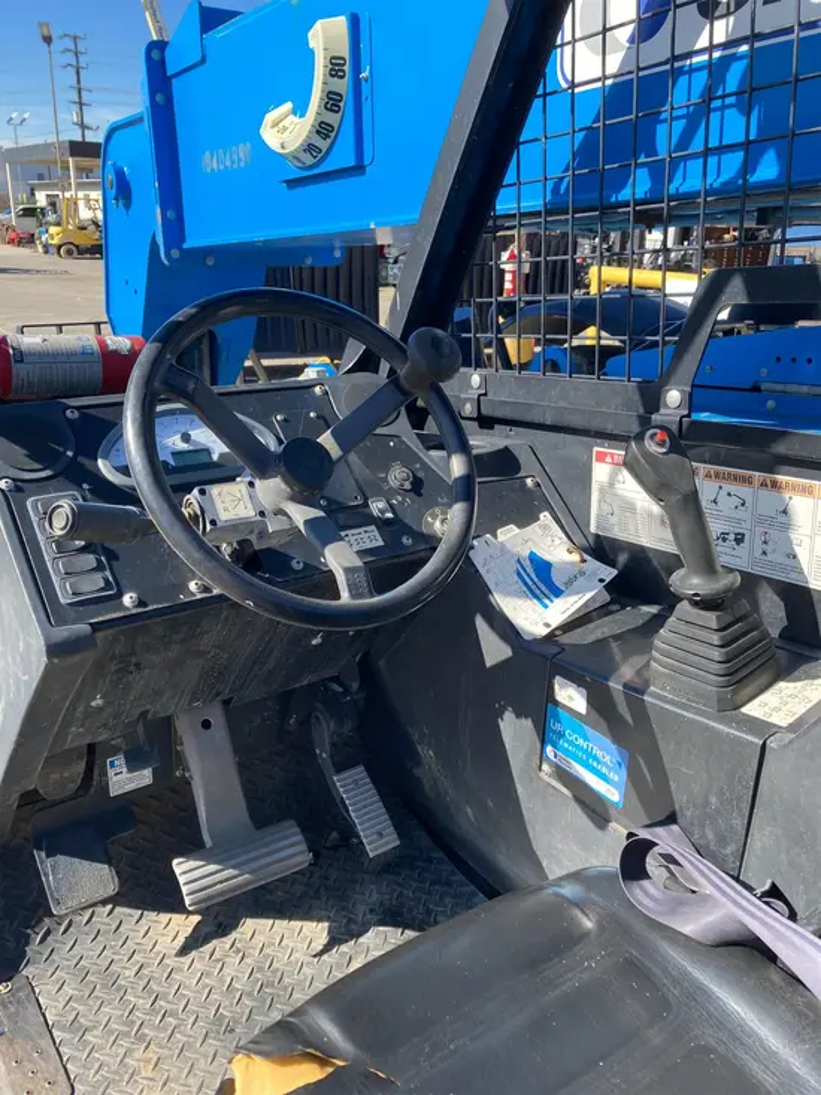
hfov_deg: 49.8
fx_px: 885
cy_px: 548
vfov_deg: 63.4
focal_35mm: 28
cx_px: 410
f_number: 1.8
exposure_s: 1/571
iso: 20
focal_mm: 3.99
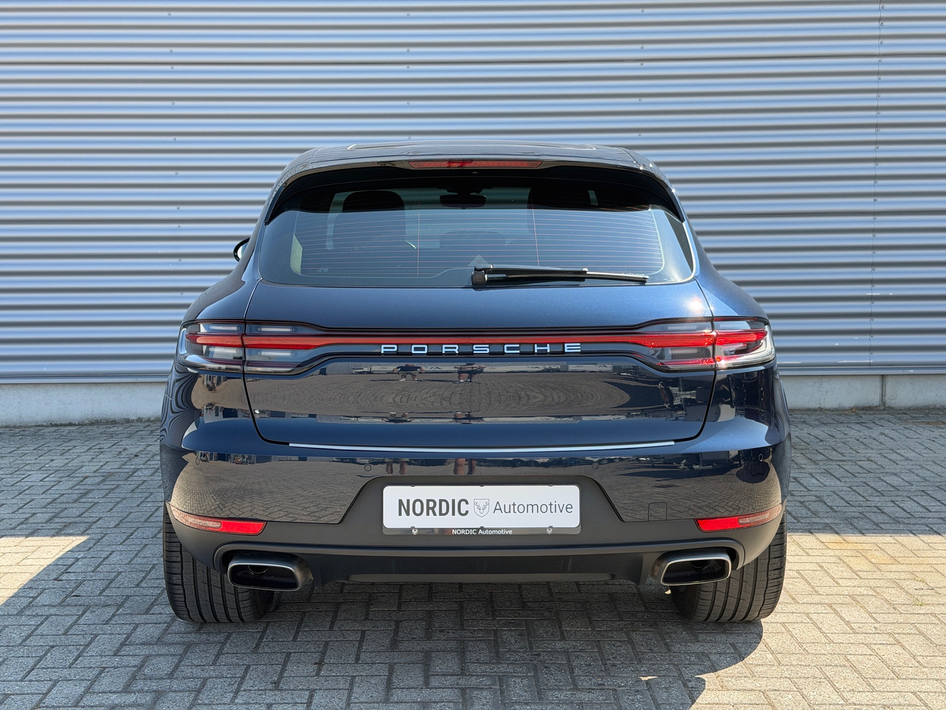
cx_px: 473
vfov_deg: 30.3
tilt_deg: -5.4
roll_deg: +0.7
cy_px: 355
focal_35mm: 48
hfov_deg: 39.7
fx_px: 1312
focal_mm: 6.76
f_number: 1.78
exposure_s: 1/1307
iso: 80
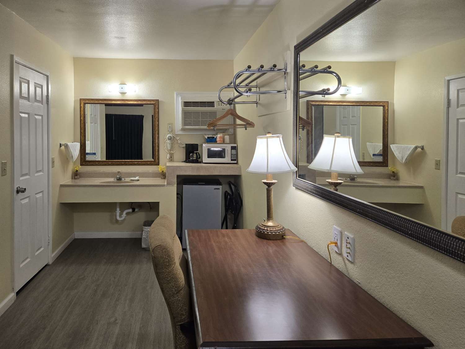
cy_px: 174
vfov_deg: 58.9
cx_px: 232
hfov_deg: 73.9
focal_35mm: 23
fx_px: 309
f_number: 1.8
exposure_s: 1/120
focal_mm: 5.4
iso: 125
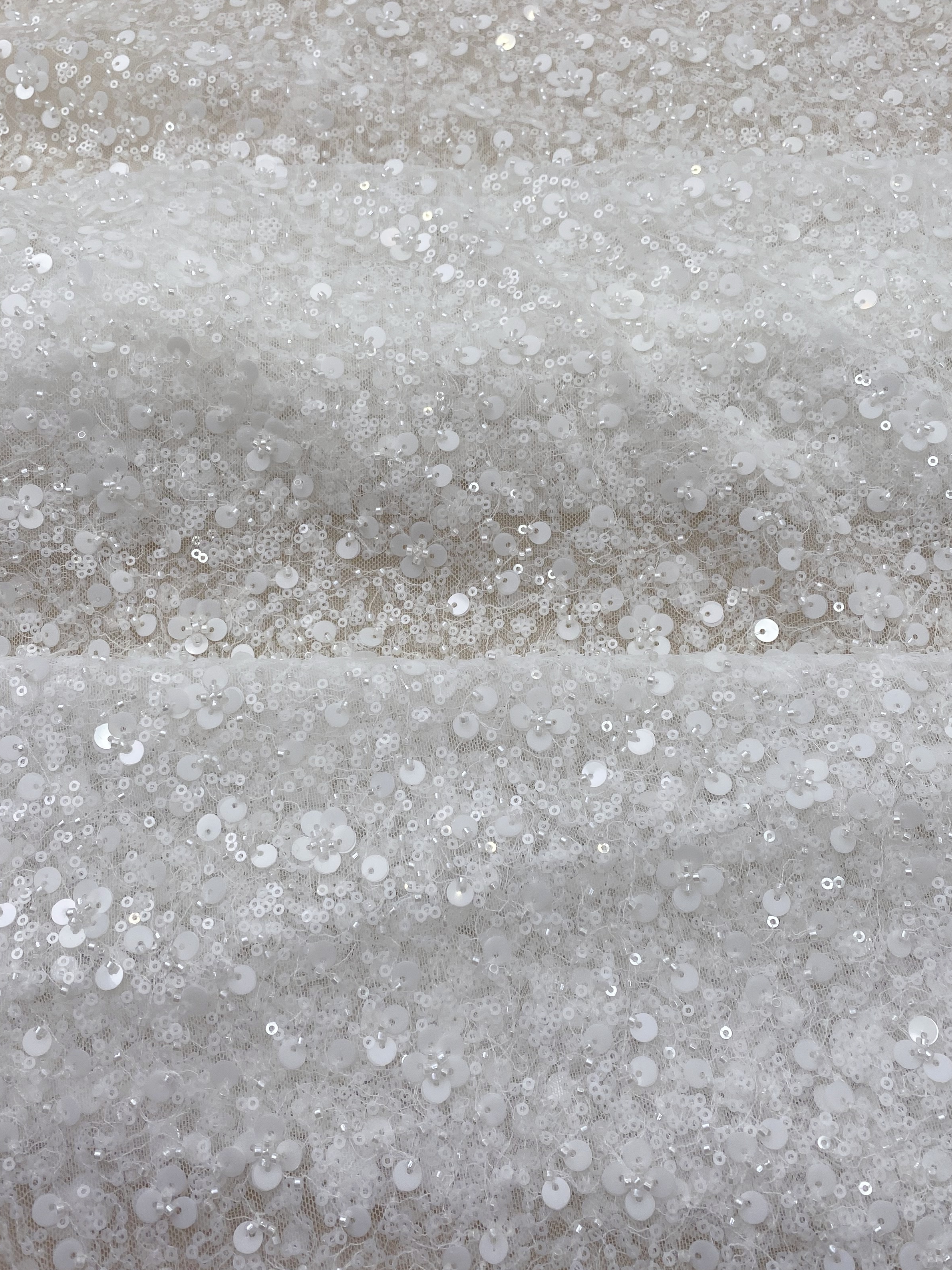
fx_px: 1210
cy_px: 627
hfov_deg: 42.9
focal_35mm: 33
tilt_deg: -64.7
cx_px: 421
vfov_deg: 55.3
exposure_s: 1/167
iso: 32
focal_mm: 4.25
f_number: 1.8
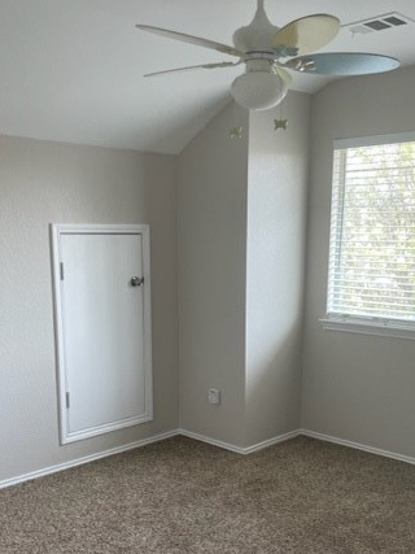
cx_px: 215
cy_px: 355
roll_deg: -0.5
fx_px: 624
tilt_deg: -11.0
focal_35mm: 39
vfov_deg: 47.3
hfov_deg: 36.8
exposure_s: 1/121
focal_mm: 4.2
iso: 64
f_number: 1.6
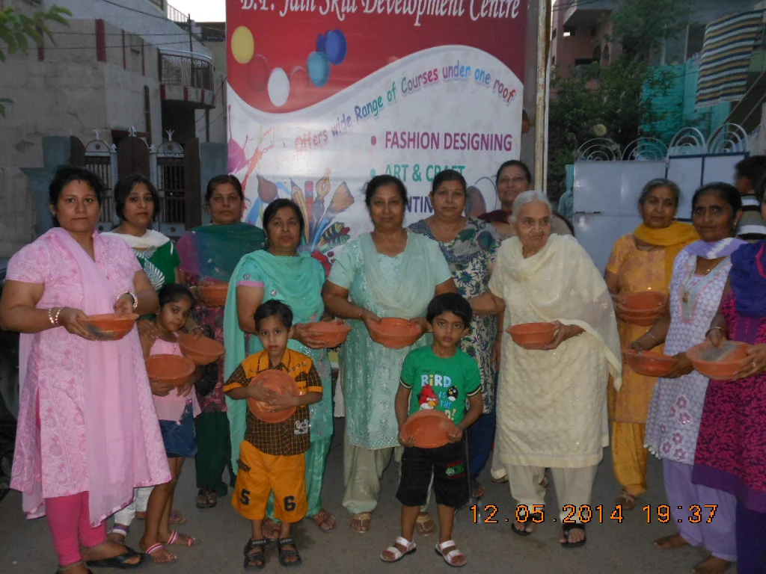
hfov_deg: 49.0
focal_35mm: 38
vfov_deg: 37.7
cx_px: 383
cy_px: 287
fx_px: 841
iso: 400
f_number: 3.6
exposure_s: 1/30
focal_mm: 6.8
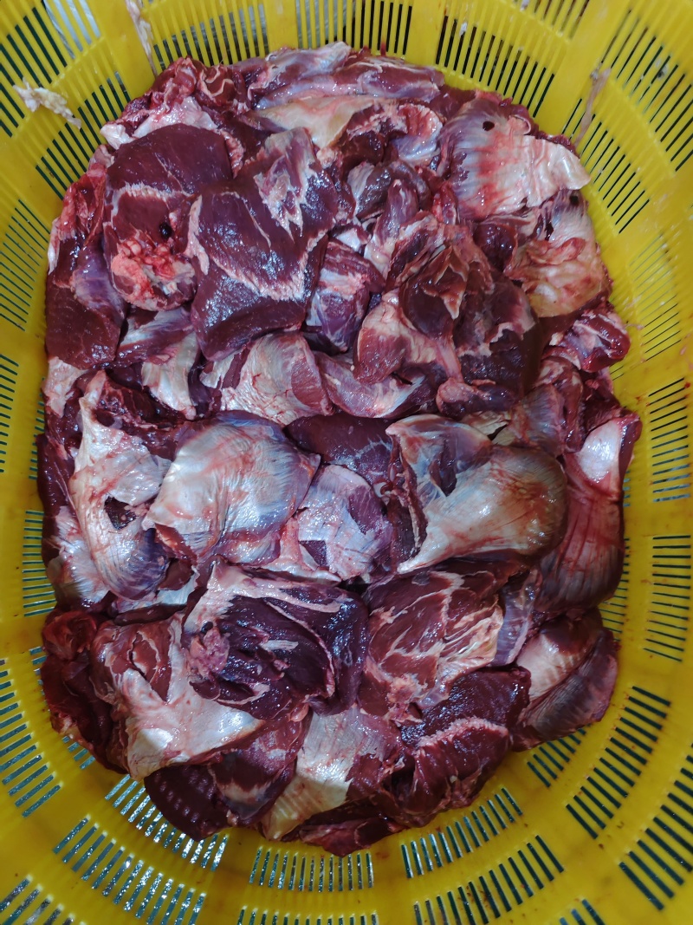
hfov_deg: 58.9
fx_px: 614
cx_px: 346
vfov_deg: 73.9
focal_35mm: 23
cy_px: 462
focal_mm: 6.51
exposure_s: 1/33.3
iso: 1069
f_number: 1.57
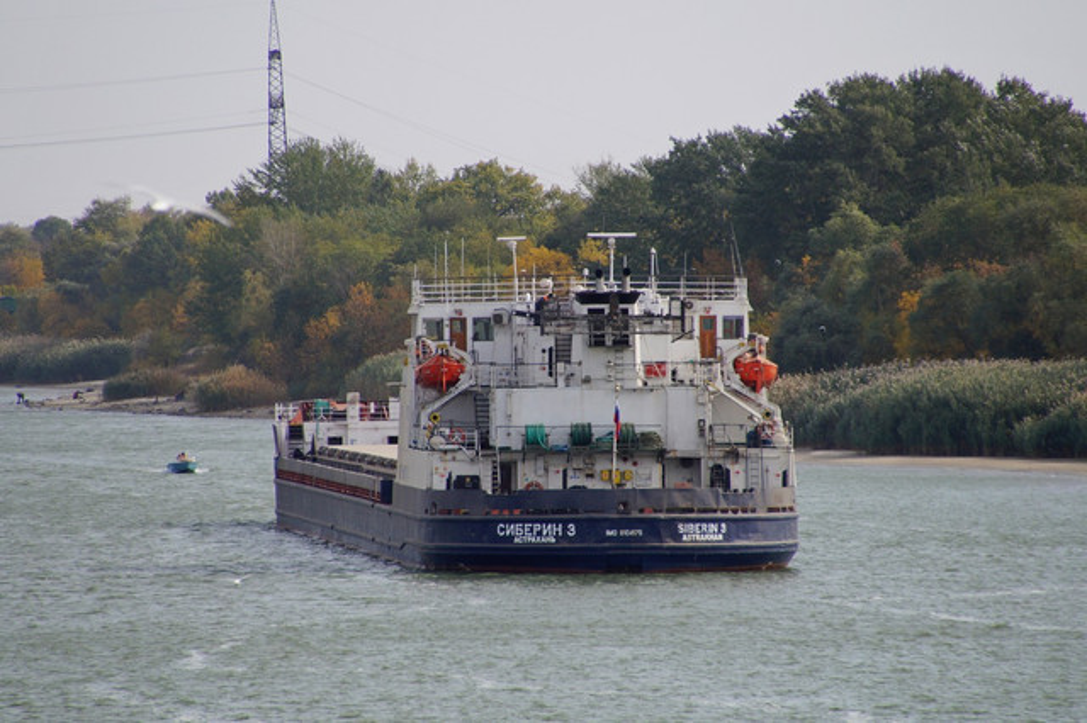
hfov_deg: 4.9
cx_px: 544
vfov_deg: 3.3
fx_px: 12675
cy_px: 362
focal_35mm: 420
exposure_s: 1/500
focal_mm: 280
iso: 125
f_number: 6.3
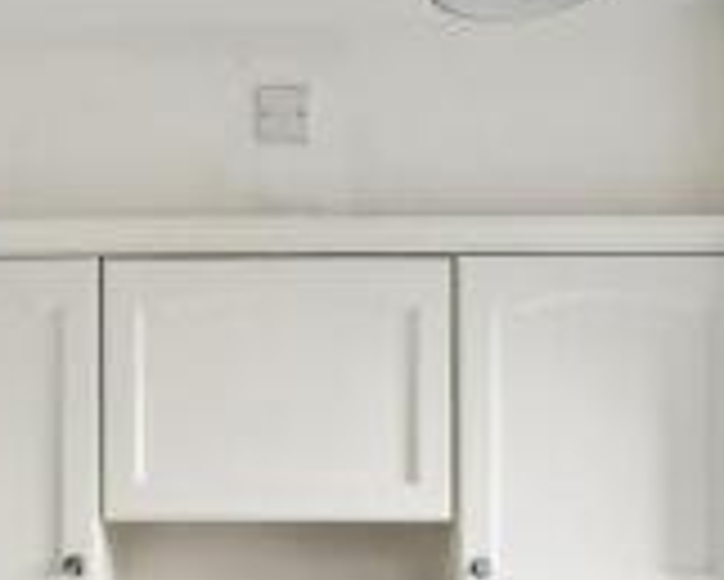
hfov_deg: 30.5
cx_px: 187
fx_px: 1308
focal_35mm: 61
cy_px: 735
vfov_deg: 22.6
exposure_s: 1/10
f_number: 5.6
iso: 200
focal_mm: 16
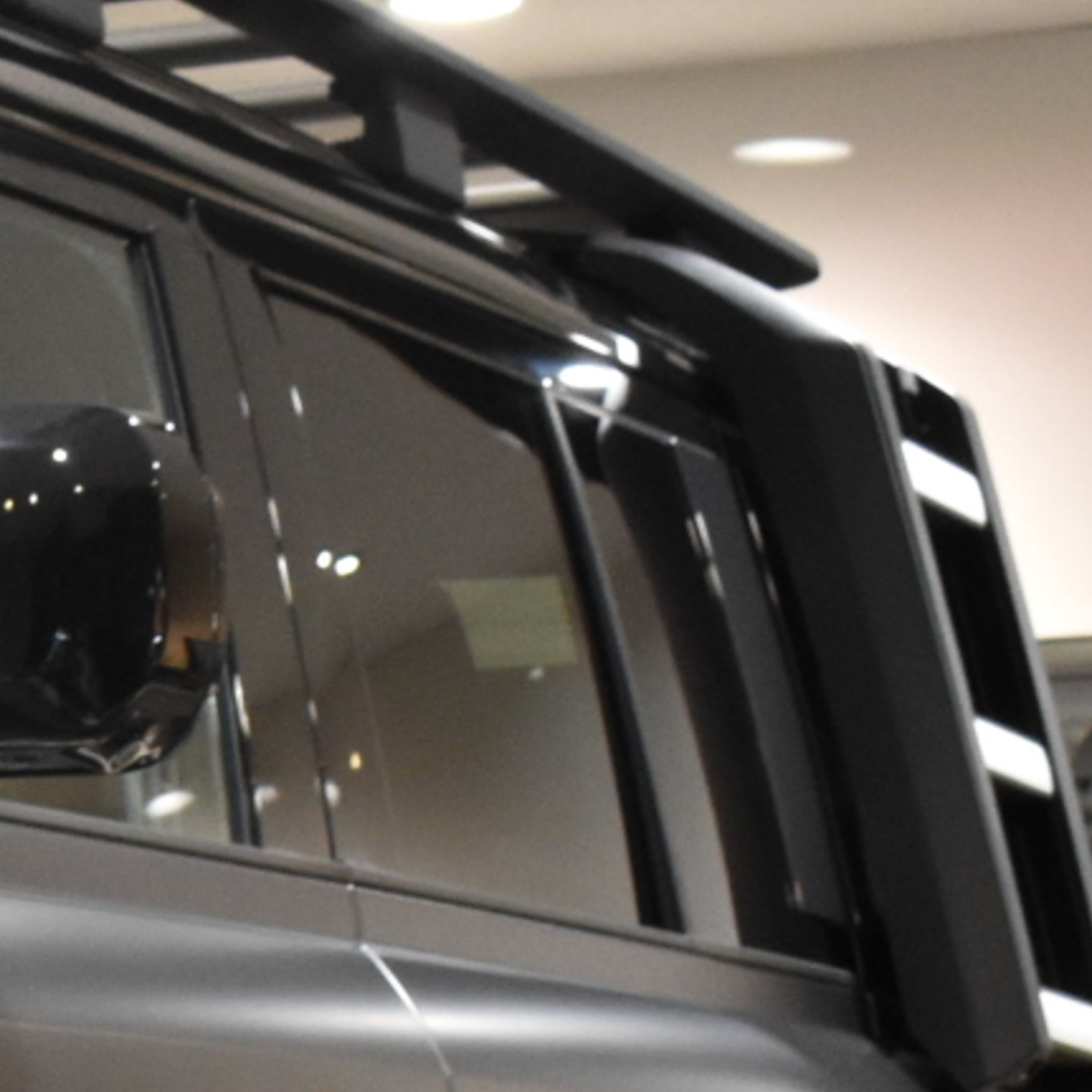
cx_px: -1751
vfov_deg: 8.1
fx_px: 7566
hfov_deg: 7.6
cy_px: 1476
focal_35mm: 212
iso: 1600
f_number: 8
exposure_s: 1/50
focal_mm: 28
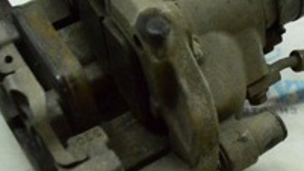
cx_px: 219
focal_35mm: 100
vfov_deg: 12.0
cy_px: 23
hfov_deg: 21.2
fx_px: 806
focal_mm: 20
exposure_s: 1/1000
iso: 6400
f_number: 3.5
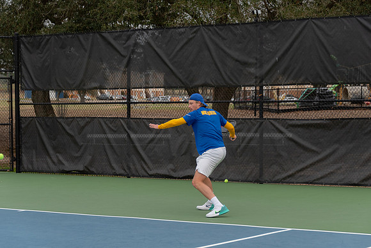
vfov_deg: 14.4
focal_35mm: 95
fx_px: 983
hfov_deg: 21.4
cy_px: 122
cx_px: 193
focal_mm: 90
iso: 640
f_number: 5.3
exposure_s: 1/1250
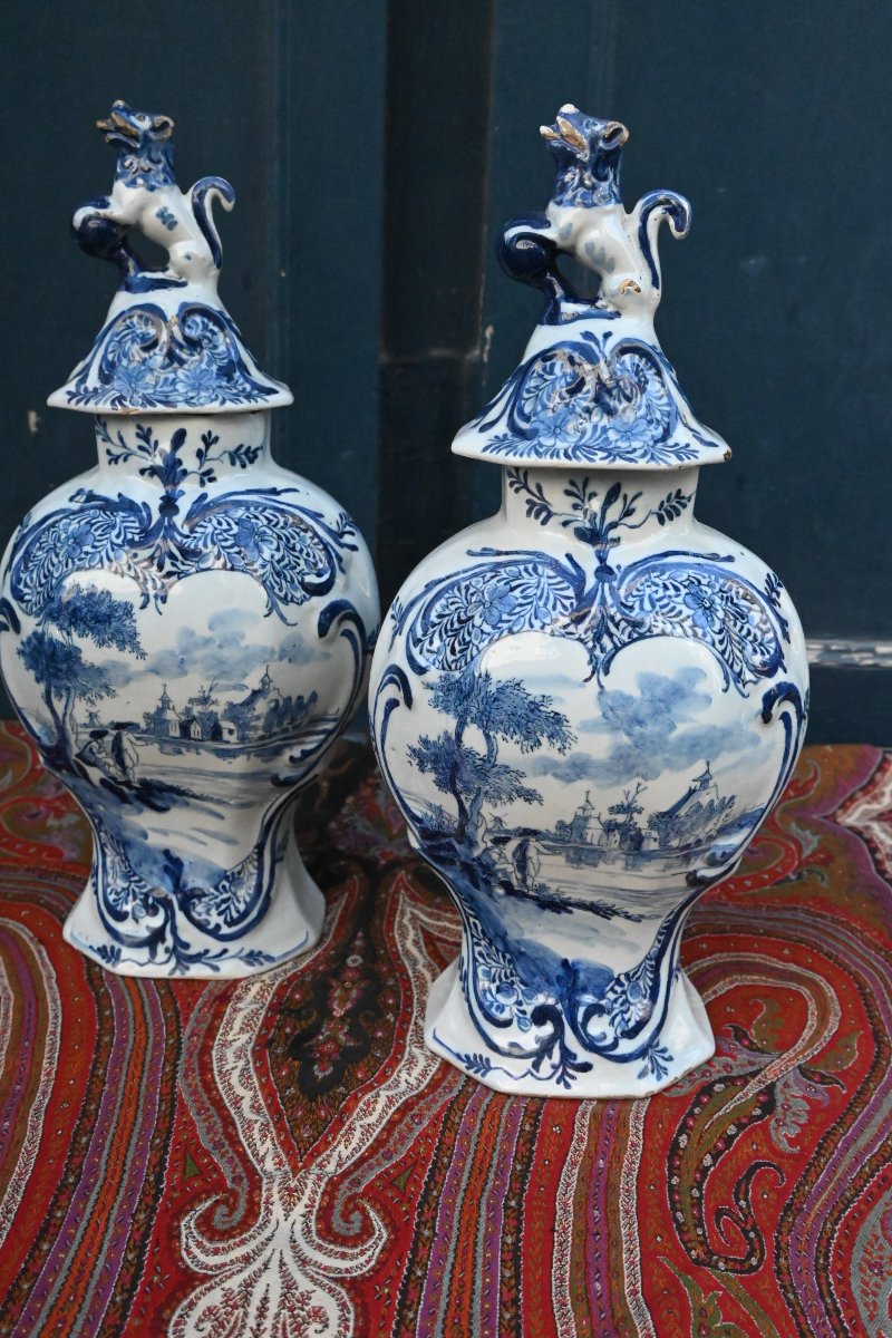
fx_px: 1422
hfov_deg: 34.8
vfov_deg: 50.4
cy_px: 669
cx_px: 446
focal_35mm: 38
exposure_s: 1/4000
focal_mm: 25.5
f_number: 6.3
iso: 9000
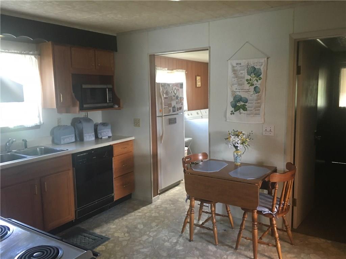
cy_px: 130
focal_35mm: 29
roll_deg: +1.1
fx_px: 290
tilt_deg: -6.3
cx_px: 173
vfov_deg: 48.2
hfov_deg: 61.7
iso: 200
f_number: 2.2
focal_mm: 4.15
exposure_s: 1/17
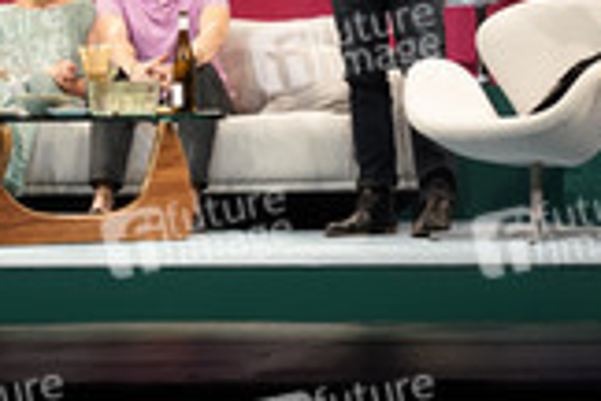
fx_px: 2971
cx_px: 247
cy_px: -45
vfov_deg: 7.7
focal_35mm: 178
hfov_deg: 11.5
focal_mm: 64
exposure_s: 1/250
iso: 1600
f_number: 5.6
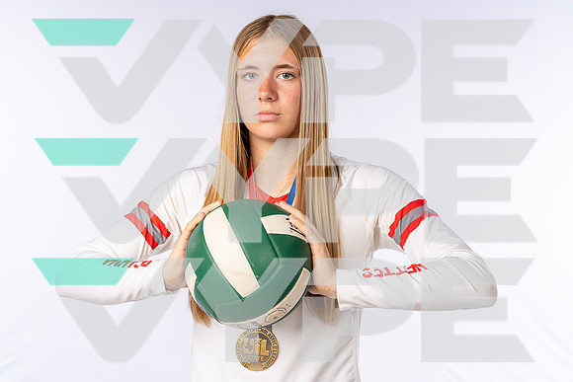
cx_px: 303
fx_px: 850
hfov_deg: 37.2
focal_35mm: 53
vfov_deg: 25.3
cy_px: 189
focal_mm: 47
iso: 200
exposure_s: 1/250
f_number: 7.1
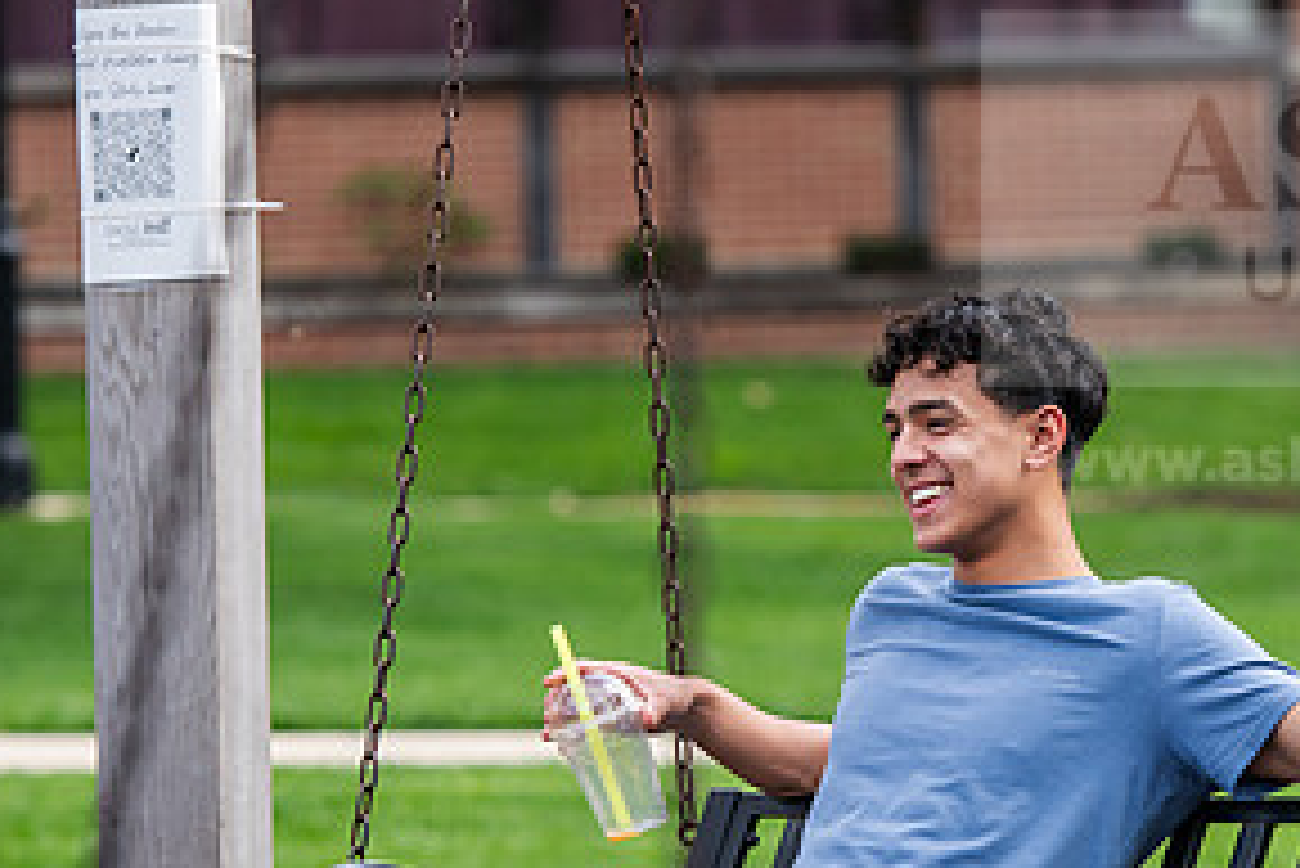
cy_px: 555
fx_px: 9791
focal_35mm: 271
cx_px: 846
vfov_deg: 5.1
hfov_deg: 7.6
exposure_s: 1/320
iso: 125
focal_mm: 135
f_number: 3.5
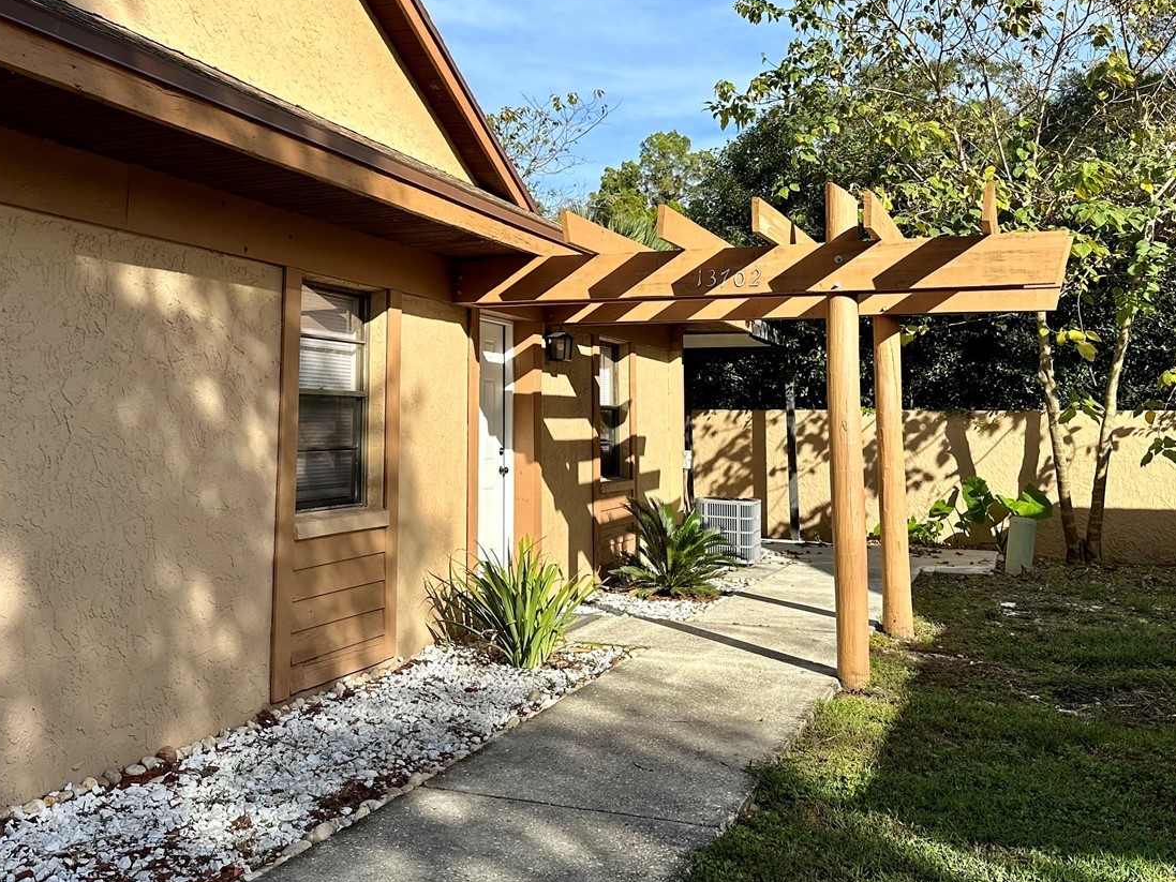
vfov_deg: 40.1
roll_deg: +0.1
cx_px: 505
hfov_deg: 52.4
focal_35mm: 35
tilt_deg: +6.4
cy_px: 284
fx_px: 1189
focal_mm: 6.86
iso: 80
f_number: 1.78
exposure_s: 1/3597
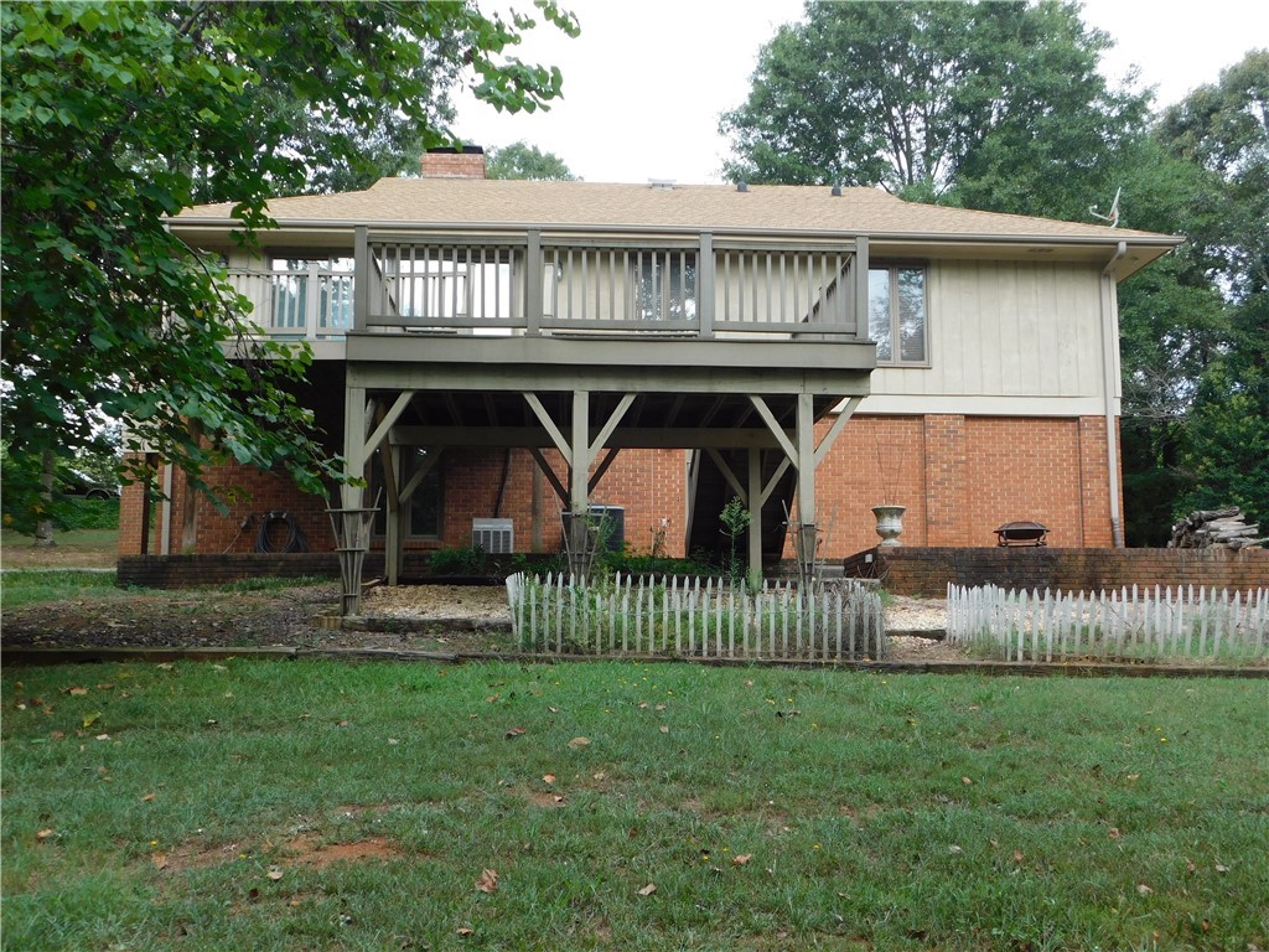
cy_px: 476
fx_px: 1320
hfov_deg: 51.4
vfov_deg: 39.7
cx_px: 634
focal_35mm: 36
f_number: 3.5
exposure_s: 1/250
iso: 125
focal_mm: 6.3
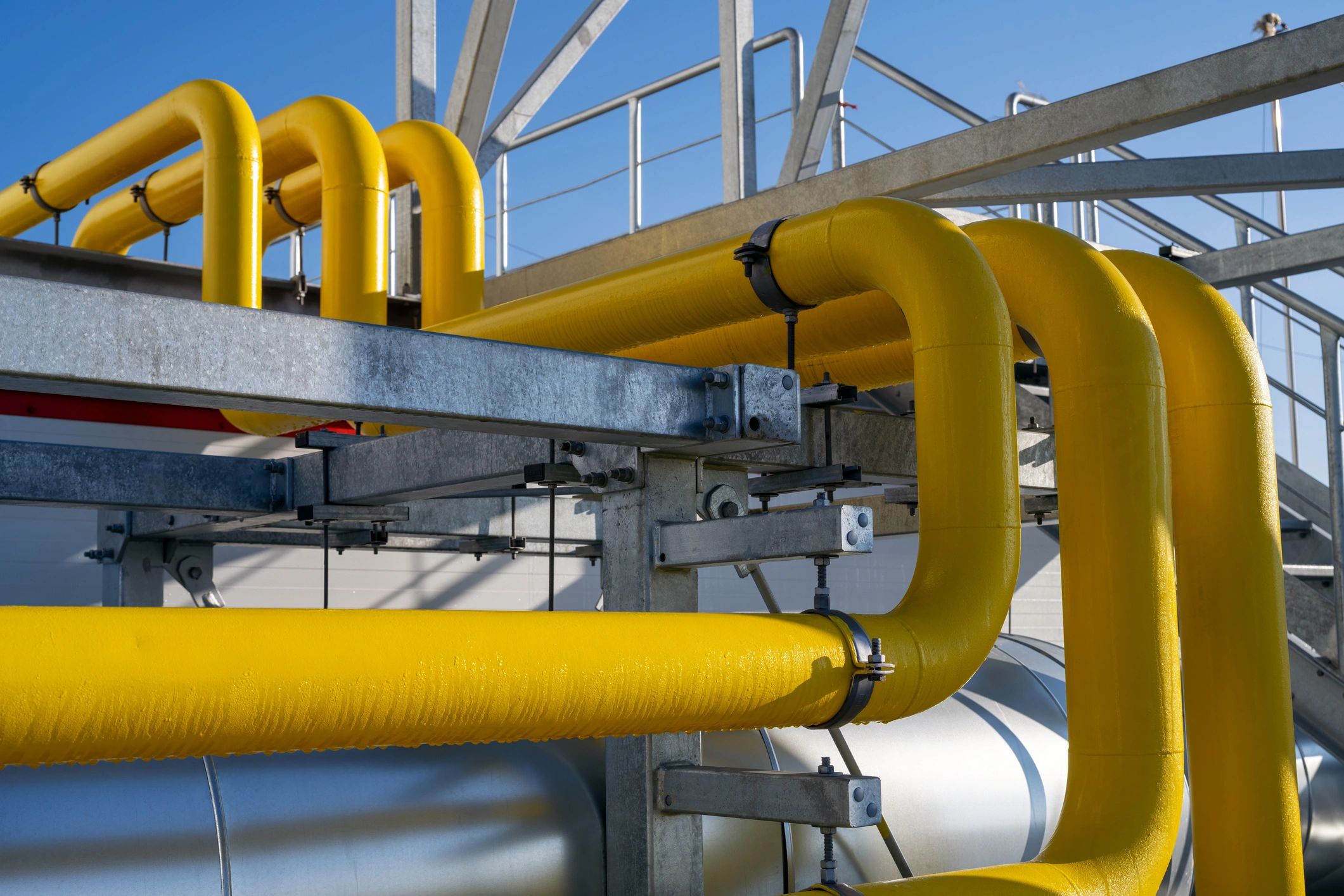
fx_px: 1643
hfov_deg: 44.5
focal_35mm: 44
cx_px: 672
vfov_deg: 30.5
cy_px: 448
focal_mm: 44
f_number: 8
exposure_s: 1/320
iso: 100
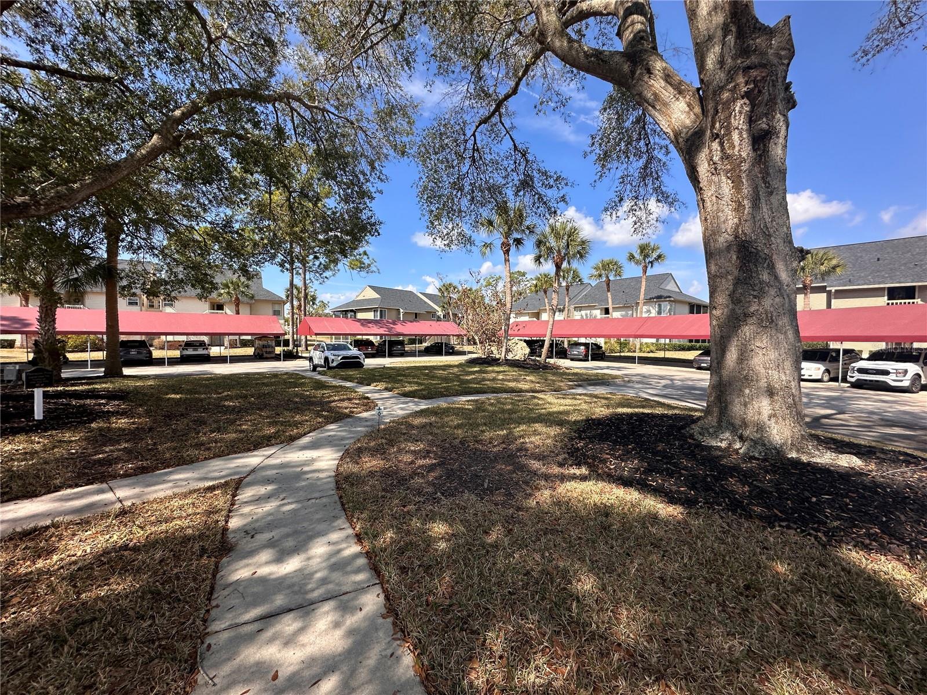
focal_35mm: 14
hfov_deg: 102.1
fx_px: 375
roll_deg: +0.5
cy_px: 348
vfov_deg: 85.7
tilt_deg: +0.7
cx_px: 464
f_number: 2.2
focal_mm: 2.22
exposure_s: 1/1335
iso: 50
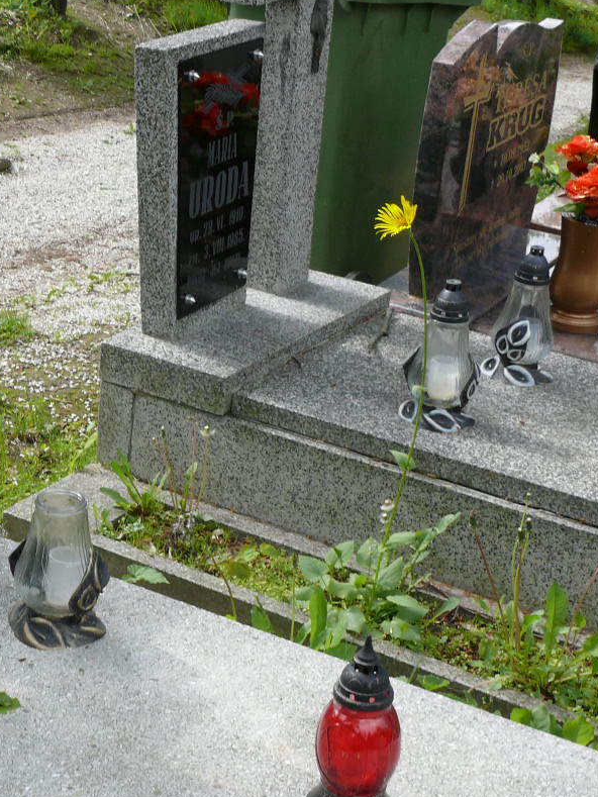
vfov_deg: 27.2
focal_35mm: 71
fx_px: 1635
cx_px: -77
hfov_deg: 19.7
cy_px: 560
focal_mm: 7.5
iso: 100
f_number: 4.5
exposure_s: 1/200
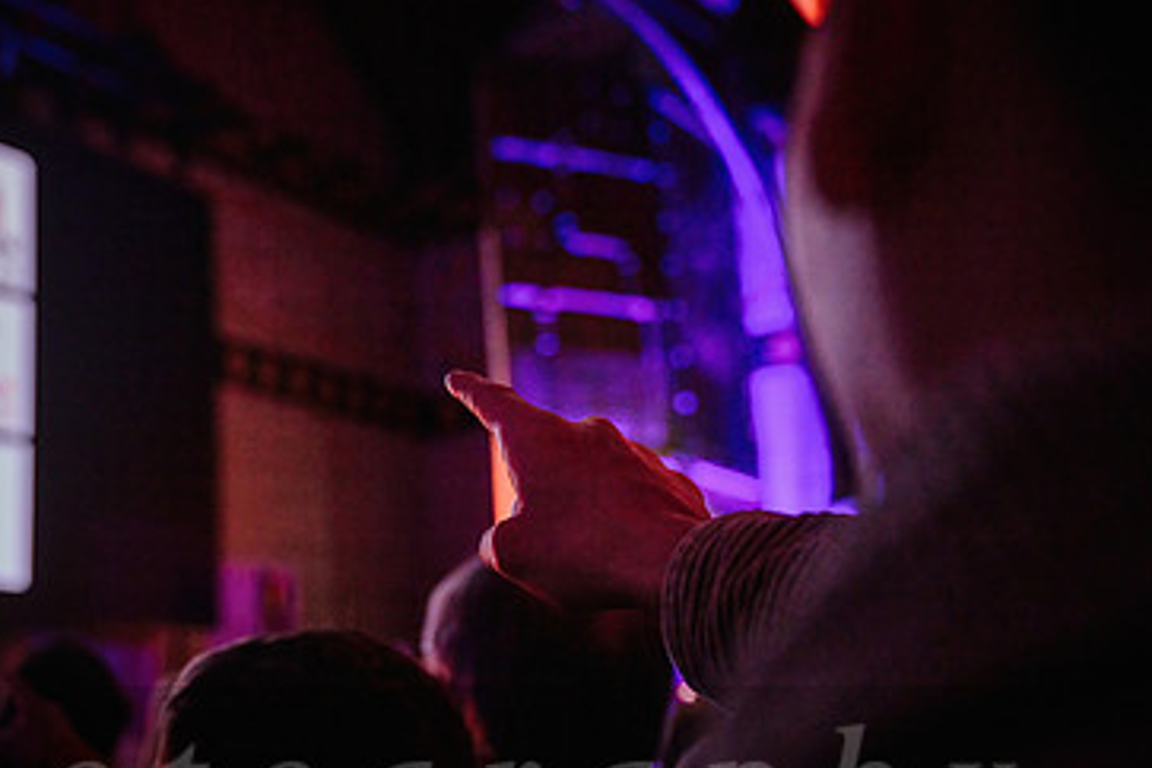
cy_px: 357
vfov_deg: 24.2
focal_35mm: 56
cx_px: 365
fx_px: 1792
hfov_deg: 35.2
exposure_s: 1/320
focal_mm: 35
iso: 1600
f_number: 2.8
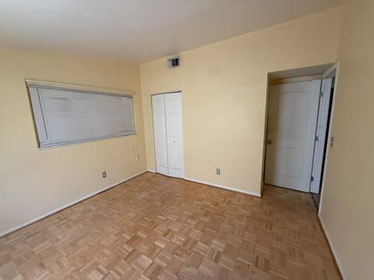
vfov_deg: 85.6
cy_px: 140
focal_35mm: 14
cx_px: 187
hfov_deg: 102.1
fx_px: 151
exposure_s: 1/61
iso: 320
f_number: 2.2
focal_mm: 2.22
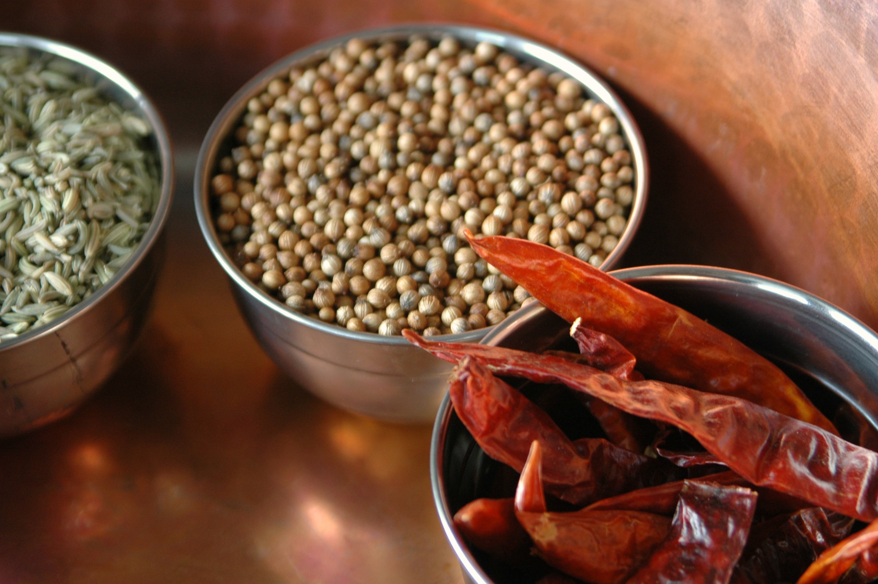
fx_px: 2485
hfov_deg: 20.0
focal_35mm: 102
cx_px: 439
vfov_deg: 13.4
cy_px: 292
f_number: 5
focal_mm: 68
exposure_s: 1/40
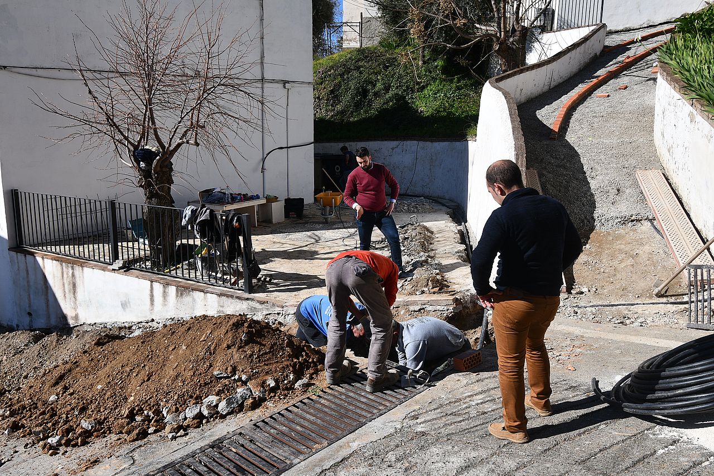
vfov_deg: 43.6
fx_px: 595
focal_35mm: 30
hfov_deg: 61.9
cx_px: 357
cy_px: 238
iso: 100
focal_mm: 20
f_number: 9
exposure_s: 1/320
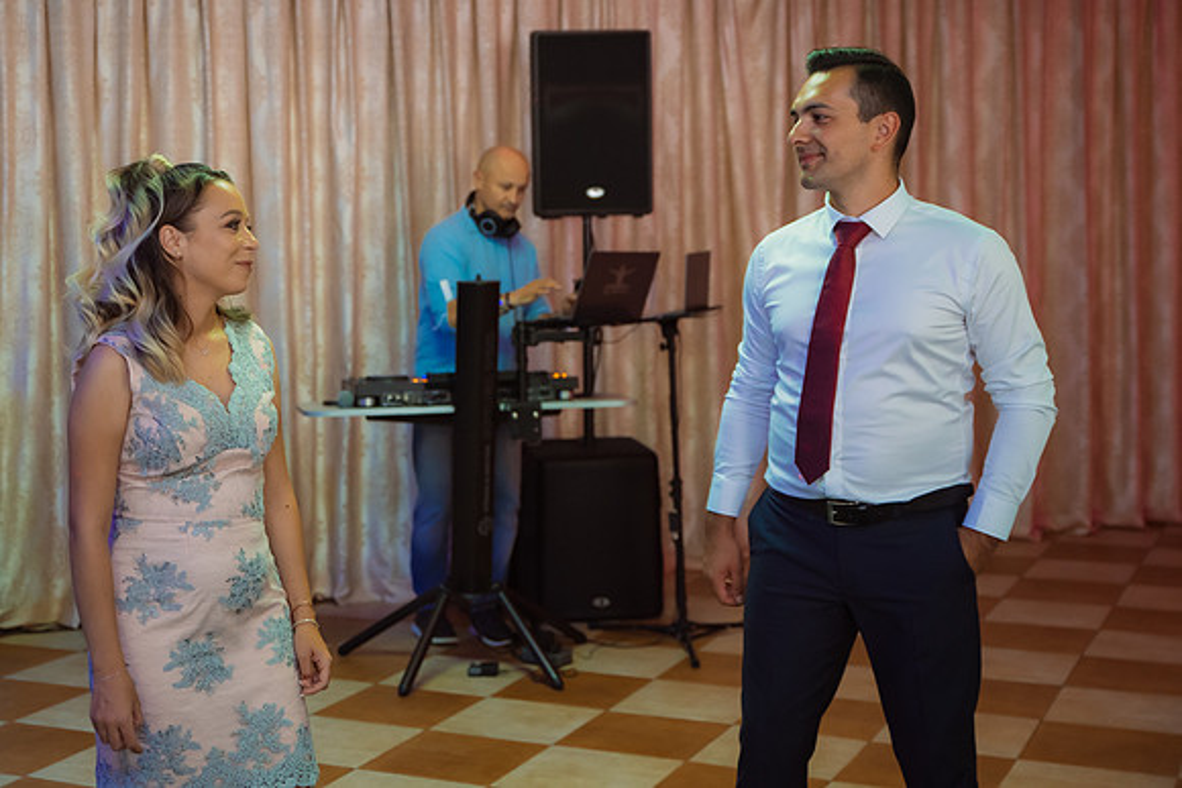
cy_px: 330
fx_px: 1850
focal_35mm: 56
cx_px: 494
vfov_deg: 24.0
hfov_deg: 35.3
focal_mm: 46
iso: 1250
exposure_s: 1/160
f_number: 2.8
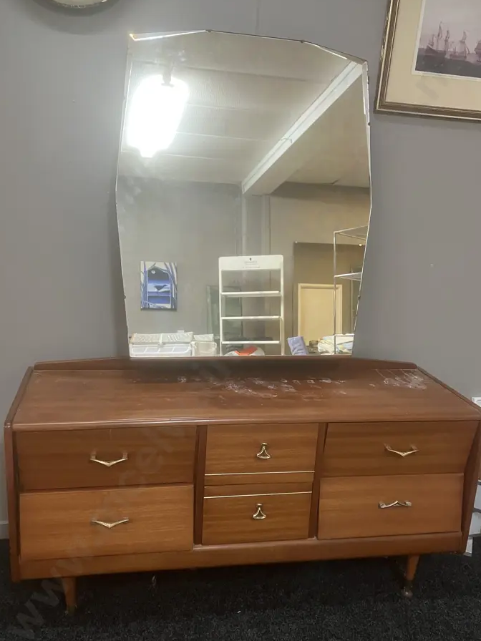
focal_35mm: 32
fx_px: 593
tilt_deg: -13.6
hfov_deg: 44.2
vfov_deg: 56.7
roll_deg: -3.1
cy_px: 346
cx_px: 235
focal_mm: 3.99
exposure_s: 1/50
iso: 200
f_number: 1.8
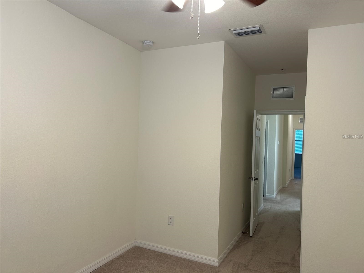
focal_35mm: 26
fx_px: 273
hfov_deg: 67.3
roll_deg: -1.3
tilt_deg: -0.6
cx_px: 182
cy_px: 136
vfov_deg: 53.1
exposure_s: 1/60
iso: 80
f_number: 1.5
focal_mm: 5.7
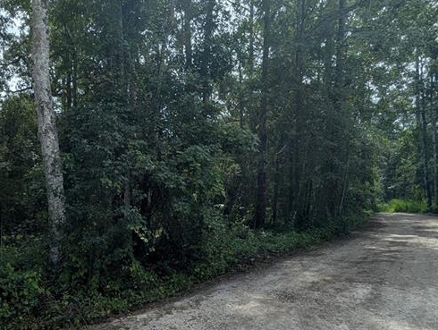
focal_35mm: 25
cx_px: 125
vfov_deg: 54.3
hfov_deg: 66.2
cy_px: 210
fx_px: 317
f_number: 1.7
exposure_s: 1/2439
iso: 53
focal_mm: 2.02
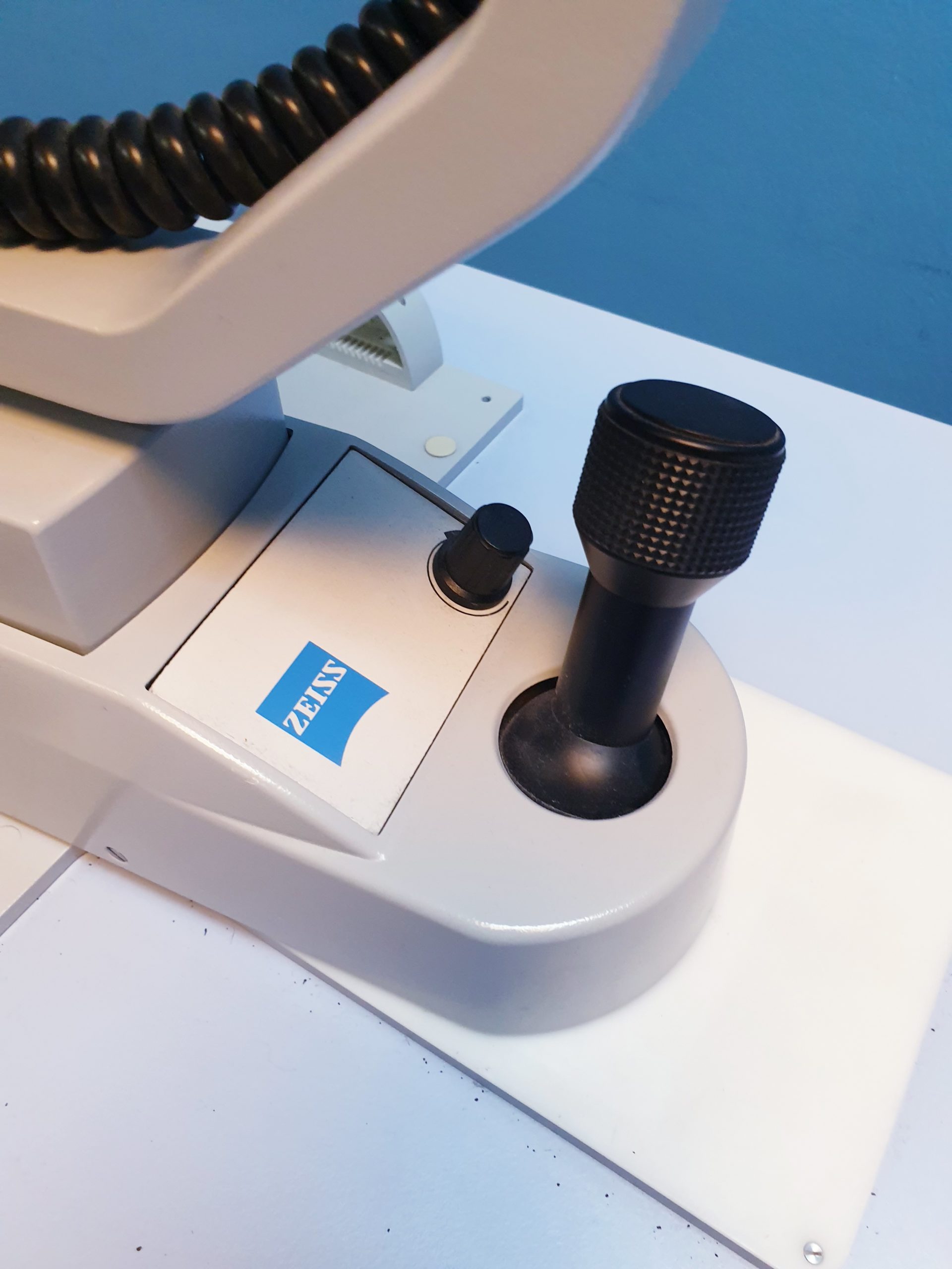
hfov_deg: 53.1
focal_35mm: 26
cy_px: 634
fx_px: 953
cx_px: 476
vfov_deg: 67.3
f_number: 2.4
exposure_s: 1/100
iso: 250
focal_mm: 4.3
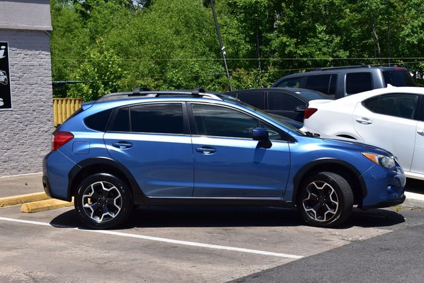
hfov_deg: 28.1
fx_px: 848
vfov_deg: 18.9
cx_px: 212
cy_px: 142
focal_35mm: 72
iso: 250
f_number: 11
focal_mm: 48
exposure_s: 1/500
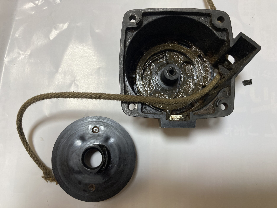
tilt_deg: -82.4
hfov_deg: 63.4
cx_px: 138
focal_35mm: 28
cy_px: 104
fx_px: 224
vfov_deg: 49.7
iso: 125
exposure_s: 1/60
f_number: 1.8
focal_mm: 3.99
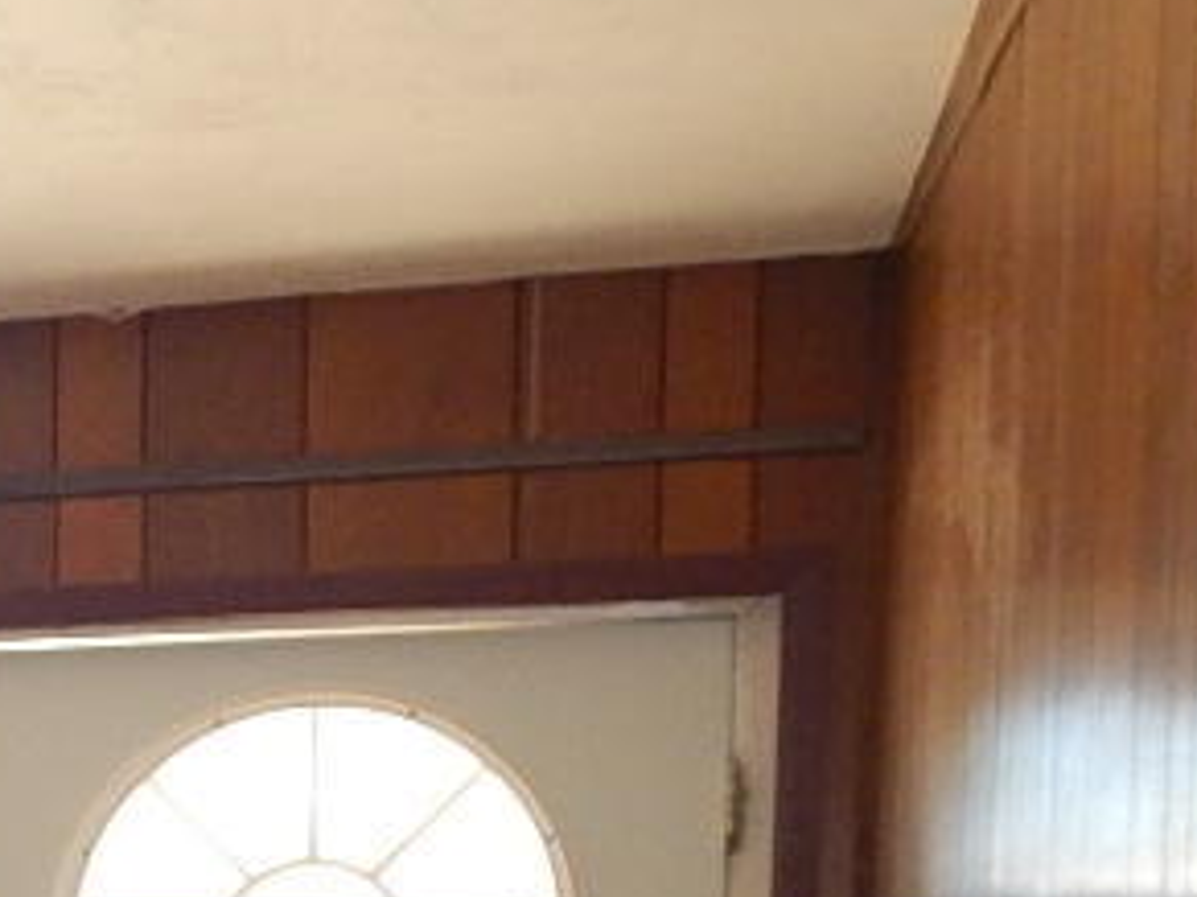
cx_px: -1308
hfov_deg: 13.6
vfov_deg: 11.5
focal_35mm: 121
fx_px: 4182
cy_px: 1547
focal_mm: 4
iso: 180
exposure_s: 1/40
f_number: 3
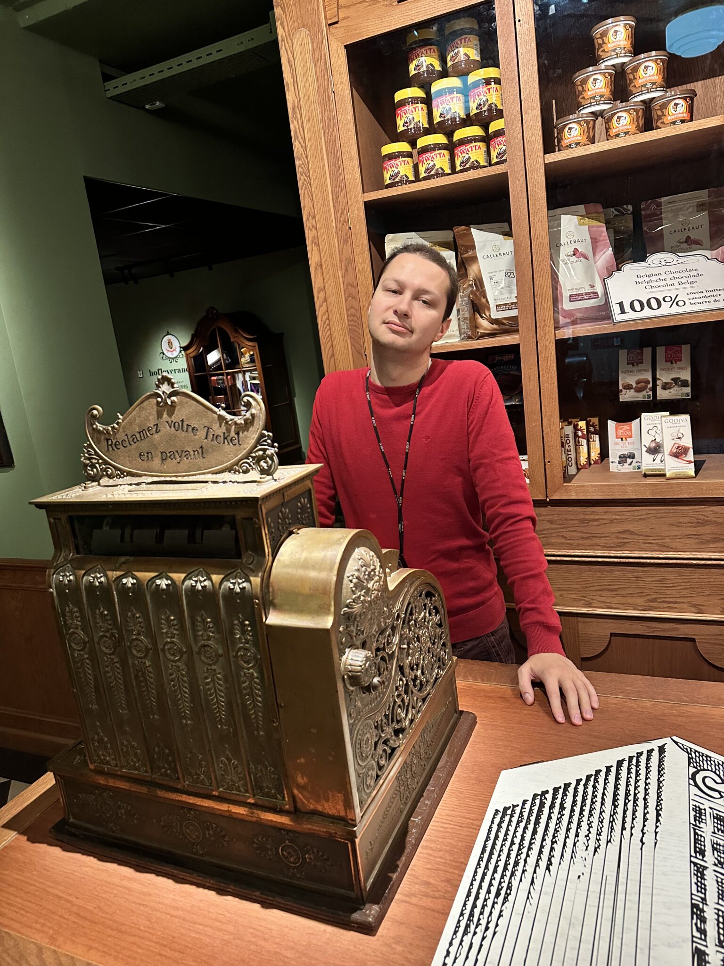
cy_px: 483
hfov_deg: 56.8
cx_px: 362
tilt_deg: -12.0
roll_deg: +7.1
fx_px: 669
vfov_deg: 71.6
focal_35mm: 24
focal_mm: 6.86
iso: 400
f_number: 1.78
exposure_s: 1/50
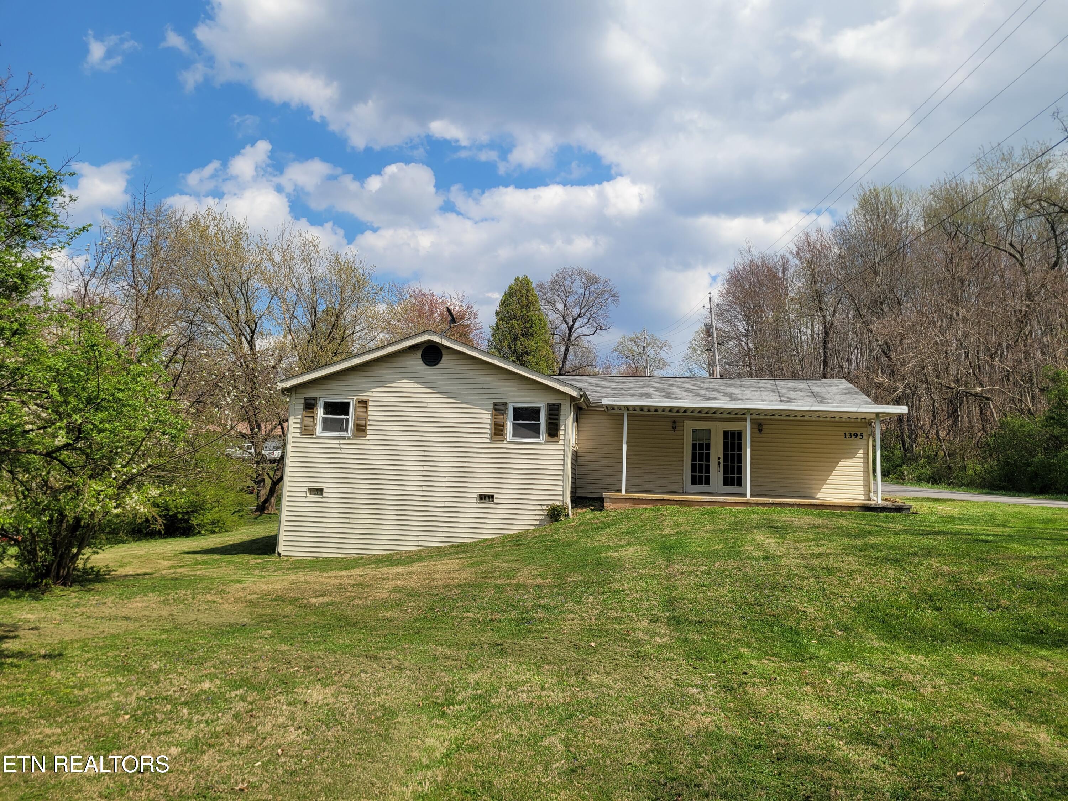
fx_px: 802
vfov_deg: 53.1
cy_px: 400
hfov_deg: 67.3
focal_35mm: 26
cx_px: 534
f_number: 1.8
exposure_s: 1/3255
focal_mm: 5.4
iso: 40
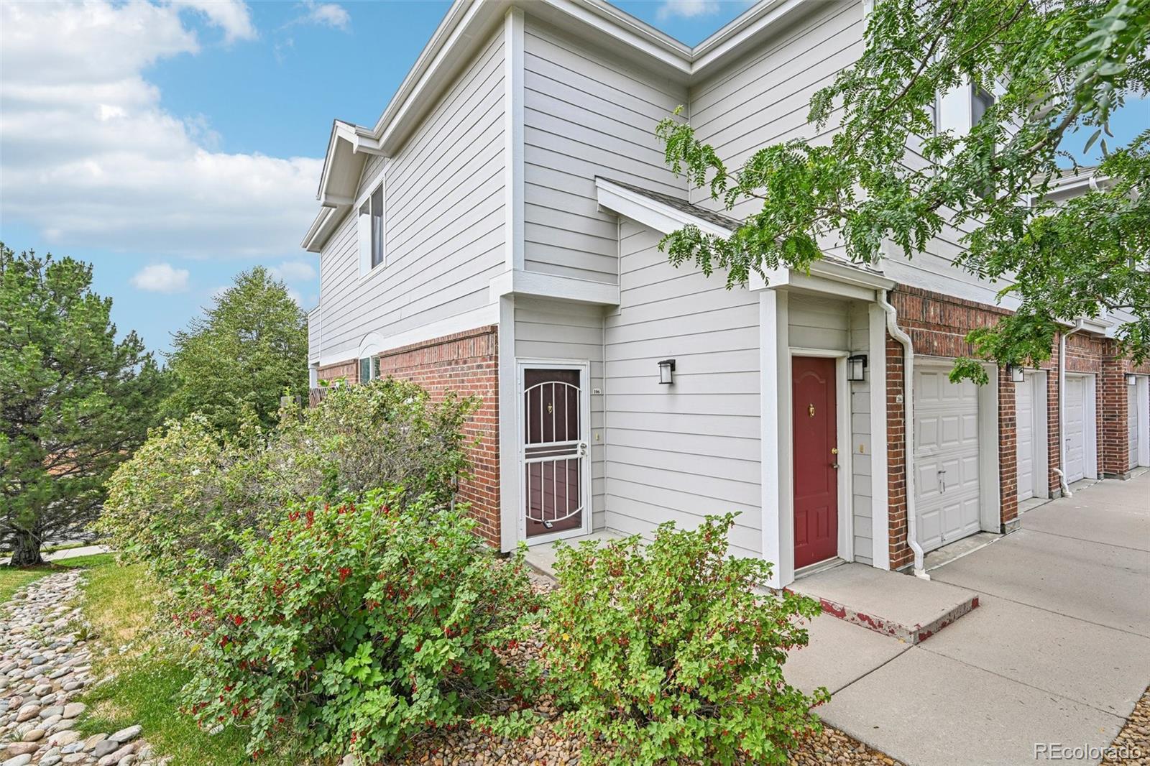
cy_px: 383
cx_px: 575
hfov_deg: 95.0
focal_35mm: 16
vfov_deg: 72.0
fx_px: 527
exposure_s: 1/30
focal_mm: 16.5
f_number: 10
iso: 64
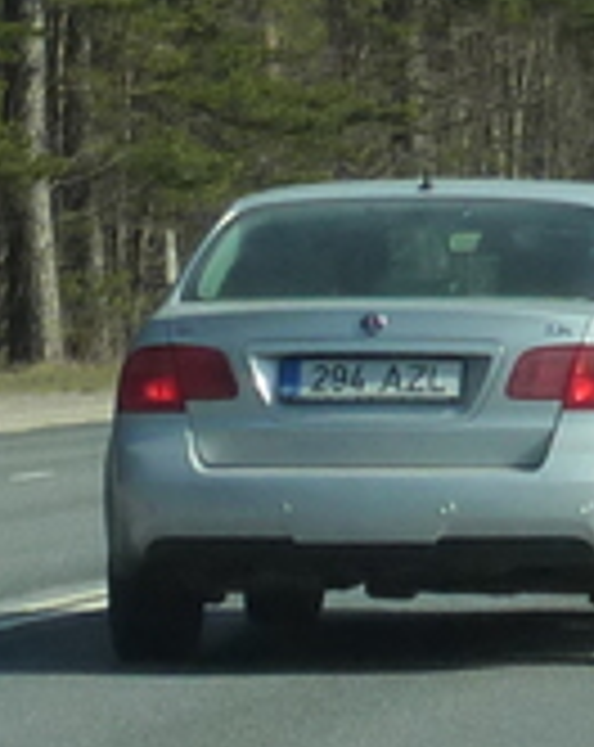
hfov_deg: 4.1
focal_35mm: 368
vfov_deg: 5.2
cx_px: 1426
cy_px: -518
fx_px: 8117
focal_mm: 8.5
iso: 125
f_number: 4.5
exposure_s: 1/500
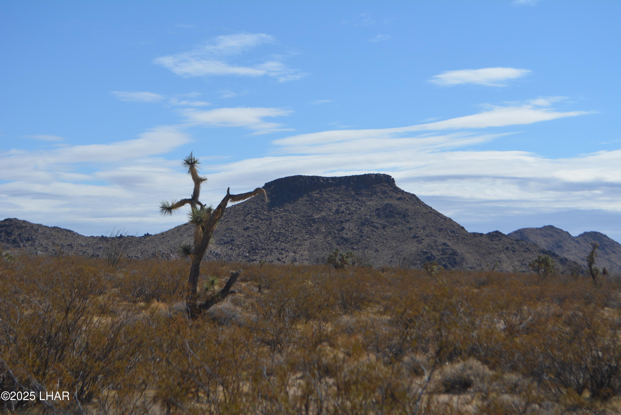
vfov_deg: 17.5
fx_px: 1347
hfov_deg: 26.0
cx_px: 310
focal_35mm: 78
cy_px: 208
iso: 400
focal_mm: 52
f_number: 8
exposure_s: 1/2000
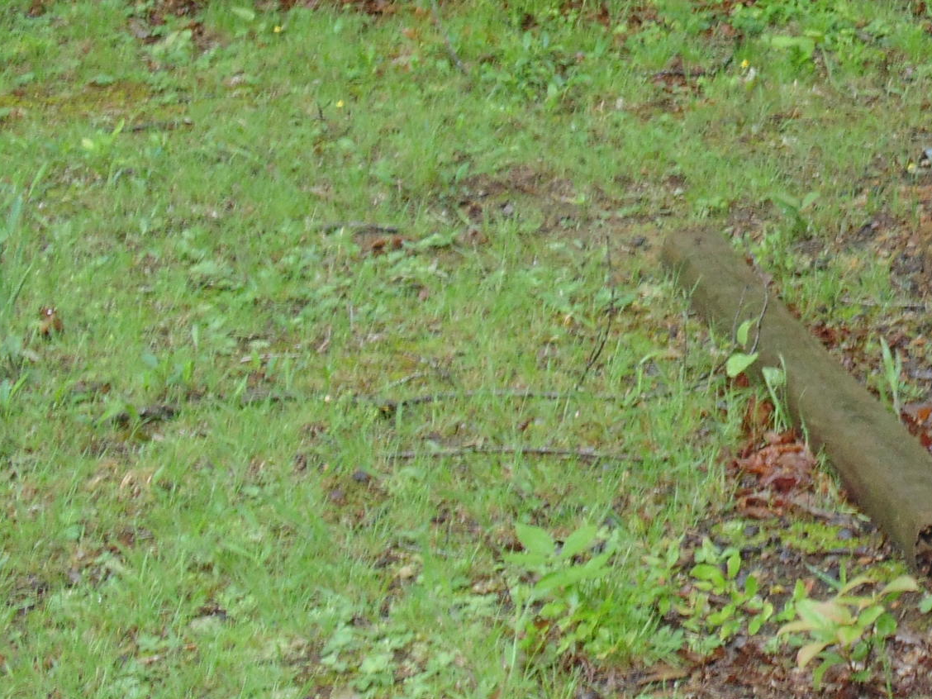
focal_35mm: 141
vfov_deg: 10.4
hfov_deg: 13.5
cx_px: 1232
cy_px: -95
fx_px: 3796
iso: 100
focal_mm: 9.5
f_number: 3.9
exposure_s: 1/40
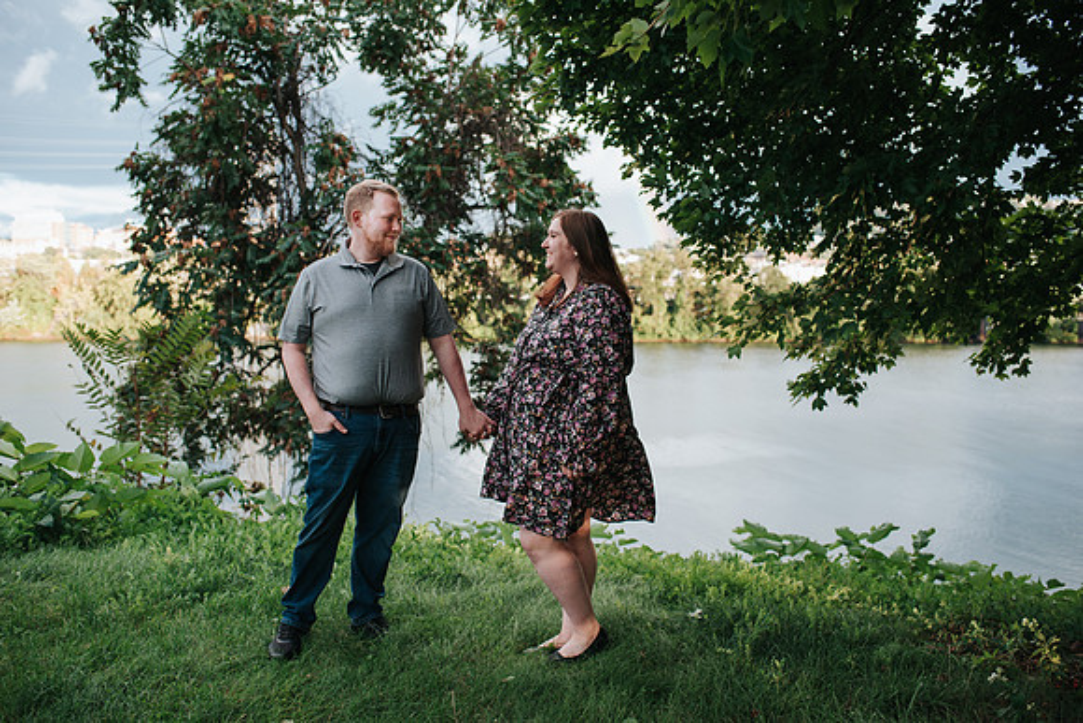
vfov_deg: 37.9
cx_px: 542
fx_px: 1053
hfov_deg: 54.4
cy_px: 362
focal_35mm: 35
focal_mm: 35
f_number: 3.2
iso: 280
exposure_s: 1/400
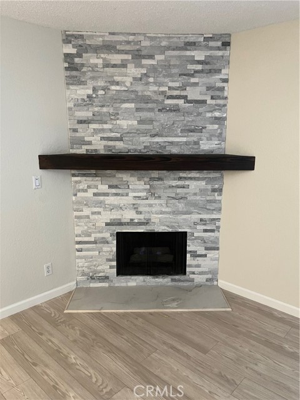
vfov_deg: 67.3
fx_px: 300
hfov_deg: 53.1
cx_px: 150
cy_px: 200
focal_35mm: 26
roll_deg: +0.3
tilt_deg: -9.8
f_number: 1.6
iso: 500
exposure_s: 1/60
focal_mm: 5.1
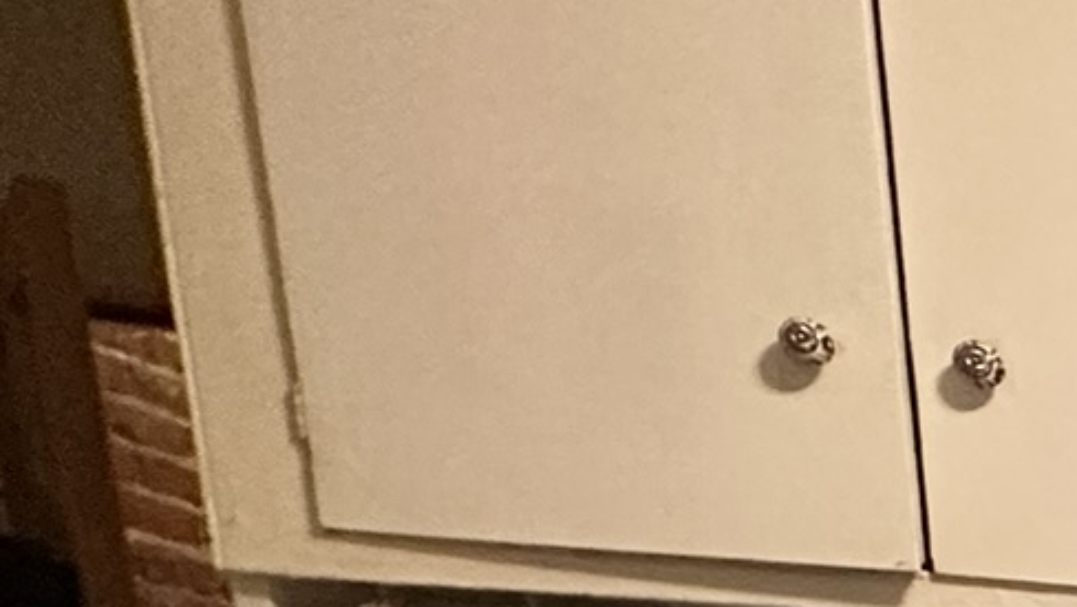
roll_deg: -2.7
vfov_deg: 14.7
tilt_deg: -11.1
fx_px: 1828
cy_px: 1291
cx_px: 2253
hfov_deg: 18.2
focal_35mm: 64
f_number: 2.2
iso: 400
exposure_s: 1/60
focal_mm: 2.22
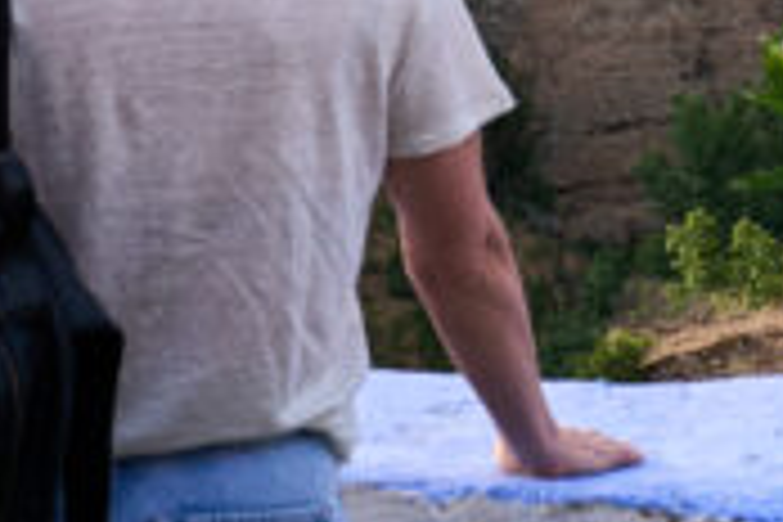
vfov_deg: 6.2
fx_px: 4611
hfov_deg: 9.7
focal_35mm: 212
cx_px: 630
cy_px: -637
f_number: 8
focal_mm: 36
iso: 200
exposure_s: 1/200
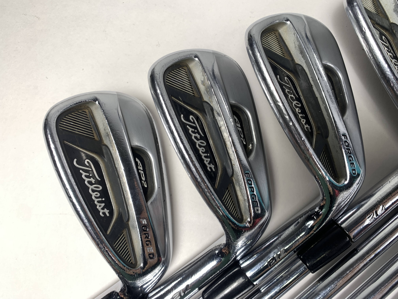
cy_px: 150
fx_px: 299
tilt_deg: -81.6
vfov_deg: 53.1
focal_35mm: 26
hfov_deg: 67.3
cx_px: 199
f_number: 1.8
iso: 40
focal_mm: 4.25
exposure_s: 1/120
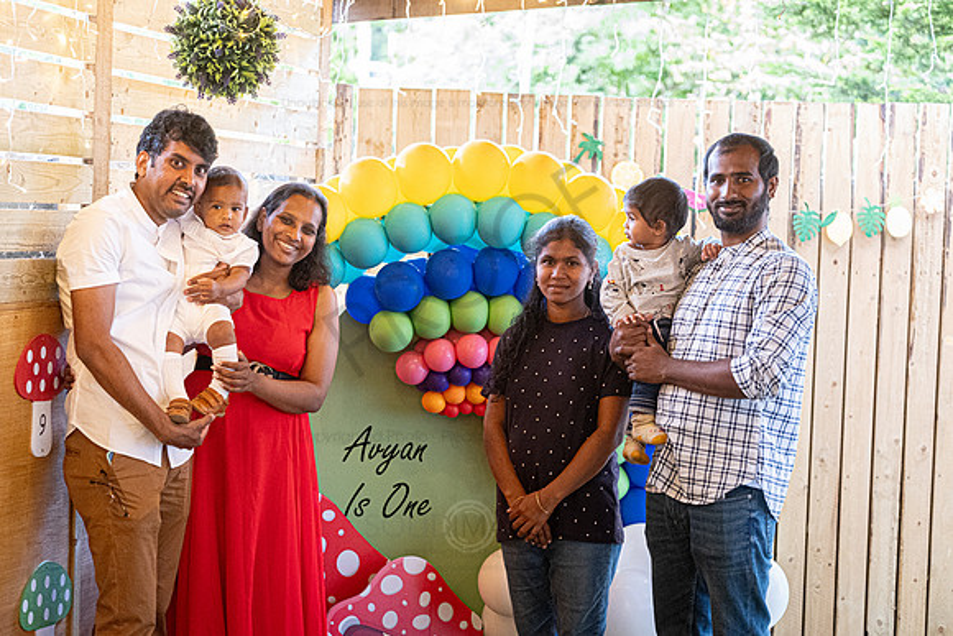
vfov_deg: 18.2
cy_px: 318
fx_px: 1986
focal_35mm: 75
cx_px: 476
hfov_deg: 27.0
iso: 3200
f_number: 2.8
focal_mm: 50
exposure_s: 1/60
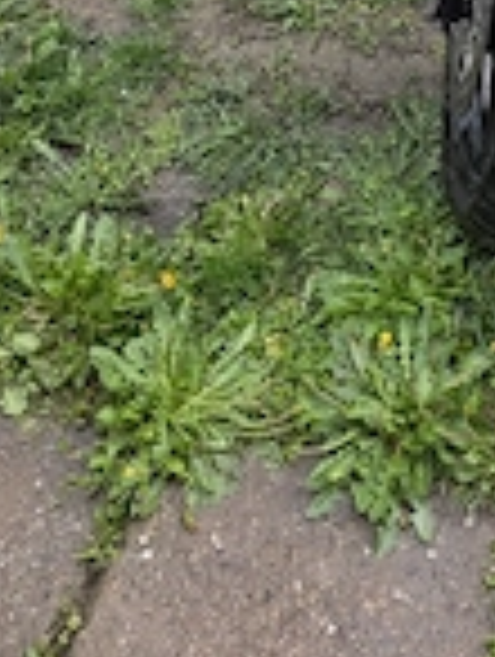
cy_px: -153
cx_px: 544
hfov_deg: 22.1
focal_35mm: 63
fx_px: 1198
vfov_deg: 26.8
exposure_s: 1/101
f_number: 1.7
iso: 32
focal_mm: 6.3
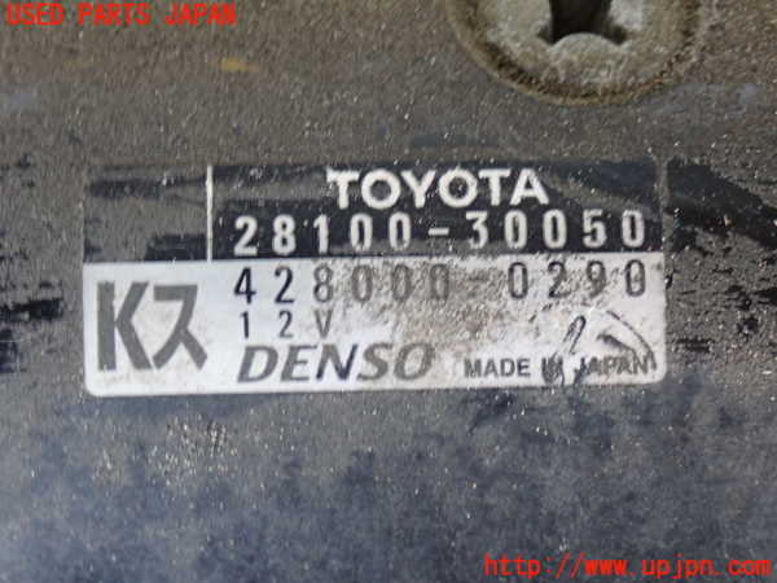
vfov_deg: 23.7
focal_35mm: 62
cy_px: 292
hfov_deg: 31.2
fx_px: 1392
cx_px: 388
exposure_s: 1/30
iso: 800
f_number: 3.6
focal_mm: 11.09
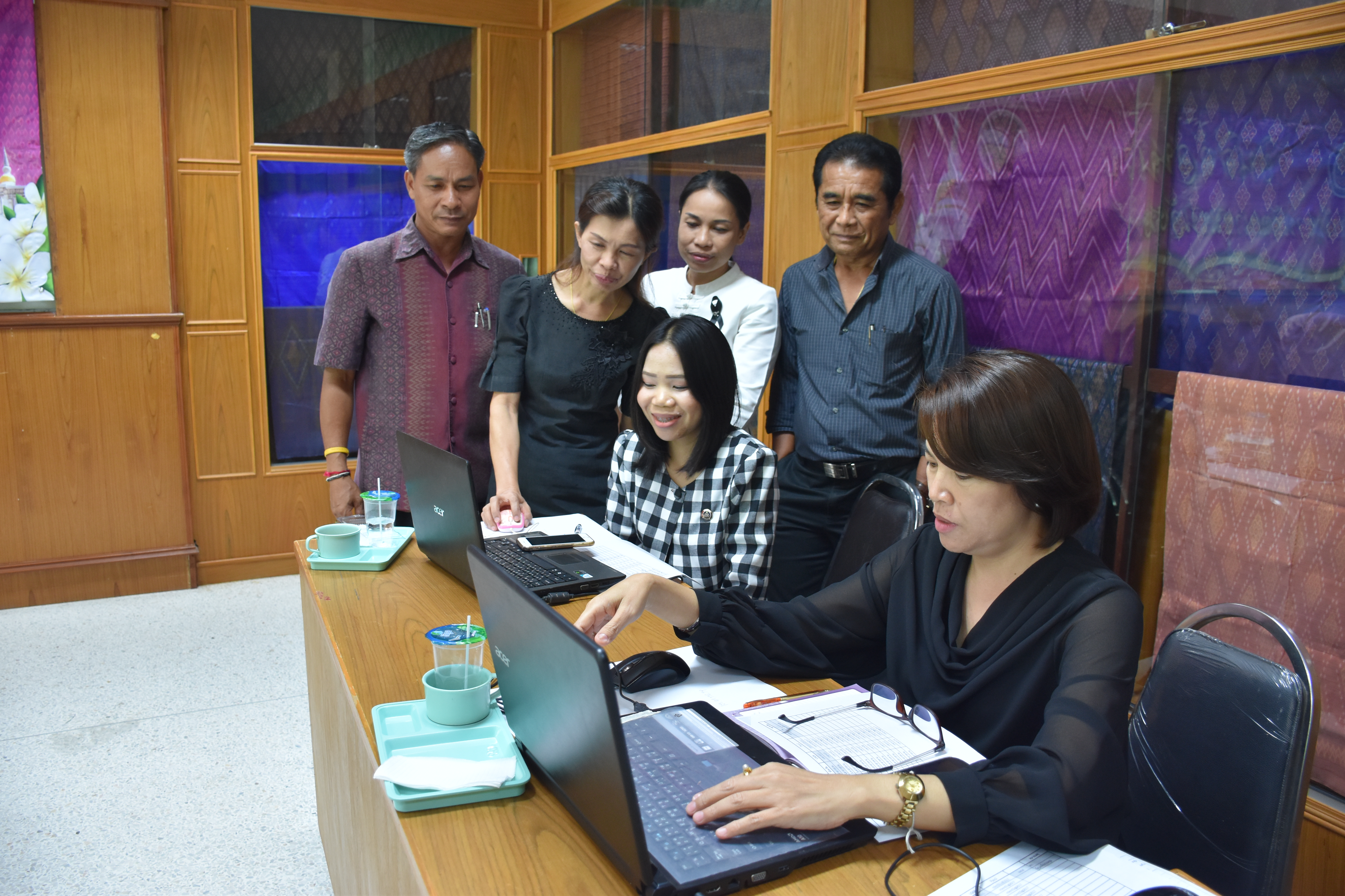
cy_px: 448
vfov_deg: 47.9
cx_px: 672
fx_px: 1009
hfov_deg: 67.4
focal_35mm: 27
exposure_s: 1/60
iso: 800
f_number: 3.5
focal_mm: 18
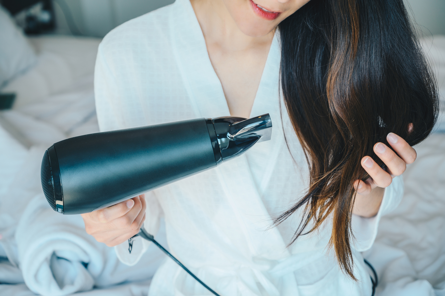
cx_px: 222
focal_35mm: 70
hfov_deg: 28.9
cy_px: 148
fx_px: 865
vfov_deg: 19.4
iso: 250
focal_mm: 70
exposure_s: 1/100
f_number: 4.5
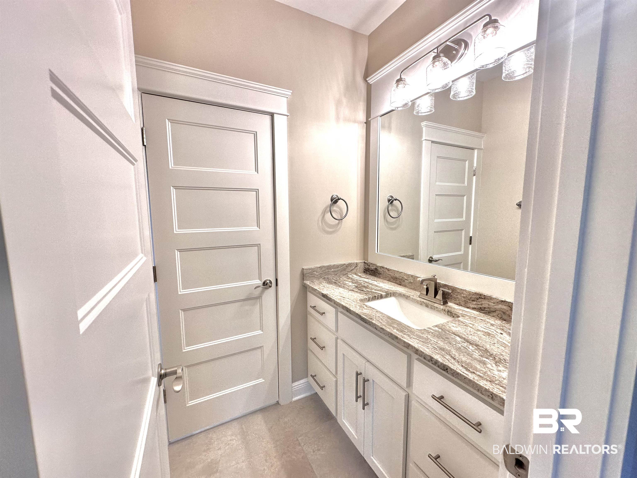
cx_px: 318
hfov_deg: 102.1
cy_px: 239
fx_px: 258
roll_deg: -0.5
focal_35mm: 14
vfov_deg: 85.7
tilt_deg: -5.0
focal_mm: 2.22
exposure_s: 1/120
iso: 125
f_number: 2.2
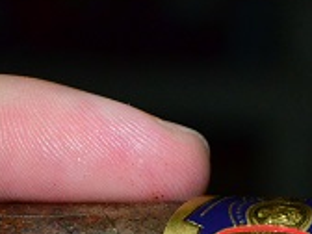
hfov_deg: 7.7
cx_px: 346
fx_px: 2307
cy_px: 266
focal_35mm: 256
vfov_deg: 5.8
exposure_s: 1/60
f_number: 10
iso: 2800
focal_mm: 52
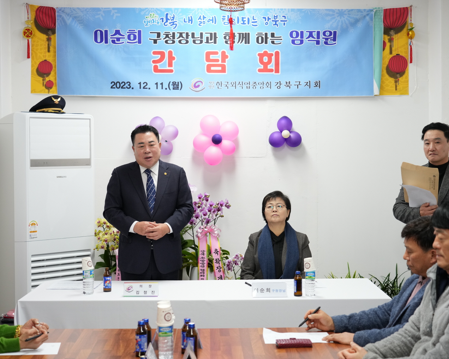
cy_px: 180
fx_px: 811
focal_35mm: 61
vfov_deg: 25.0
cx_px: 216
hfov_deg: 31.0
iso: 2000
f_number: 4
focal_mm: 54
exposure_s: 1/160
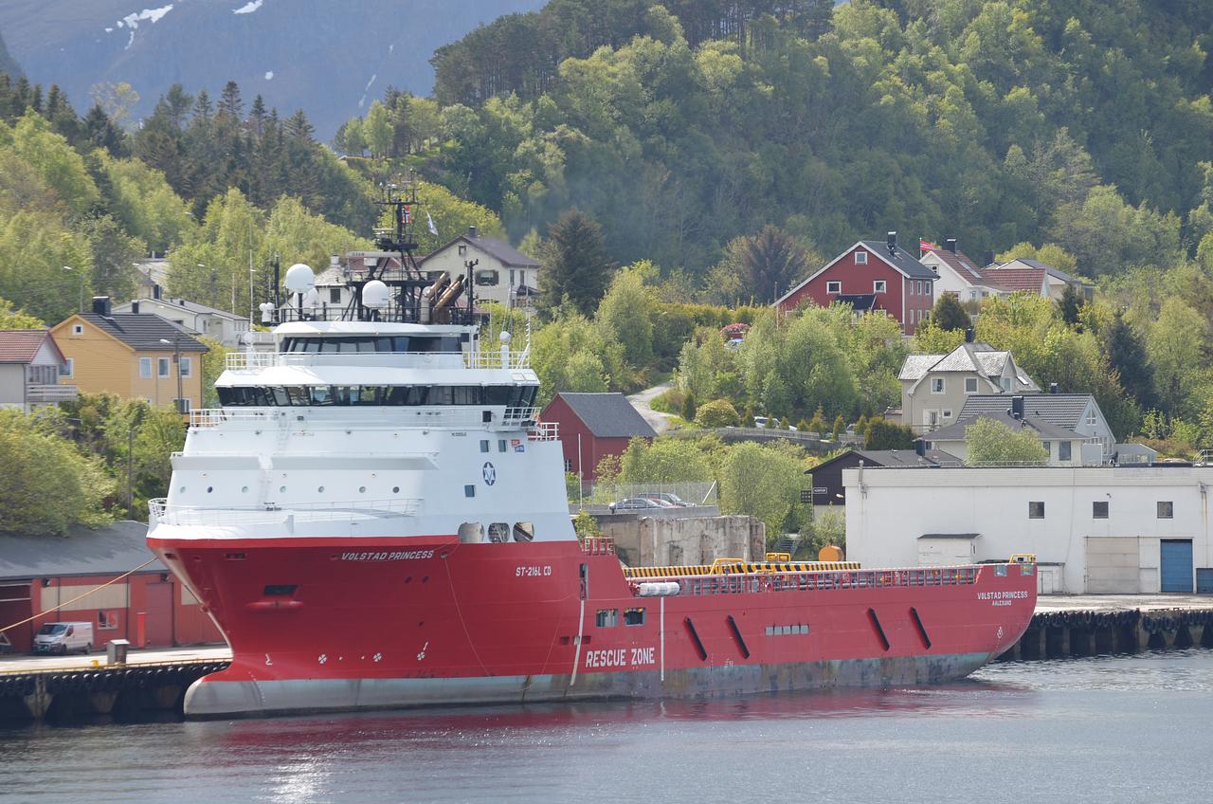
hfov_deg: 6.9
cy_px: 402
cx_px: 606
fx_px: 10088
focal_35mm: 300
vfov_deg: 4.6
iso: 200
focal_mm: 200
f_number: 6.3
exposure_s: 1/640
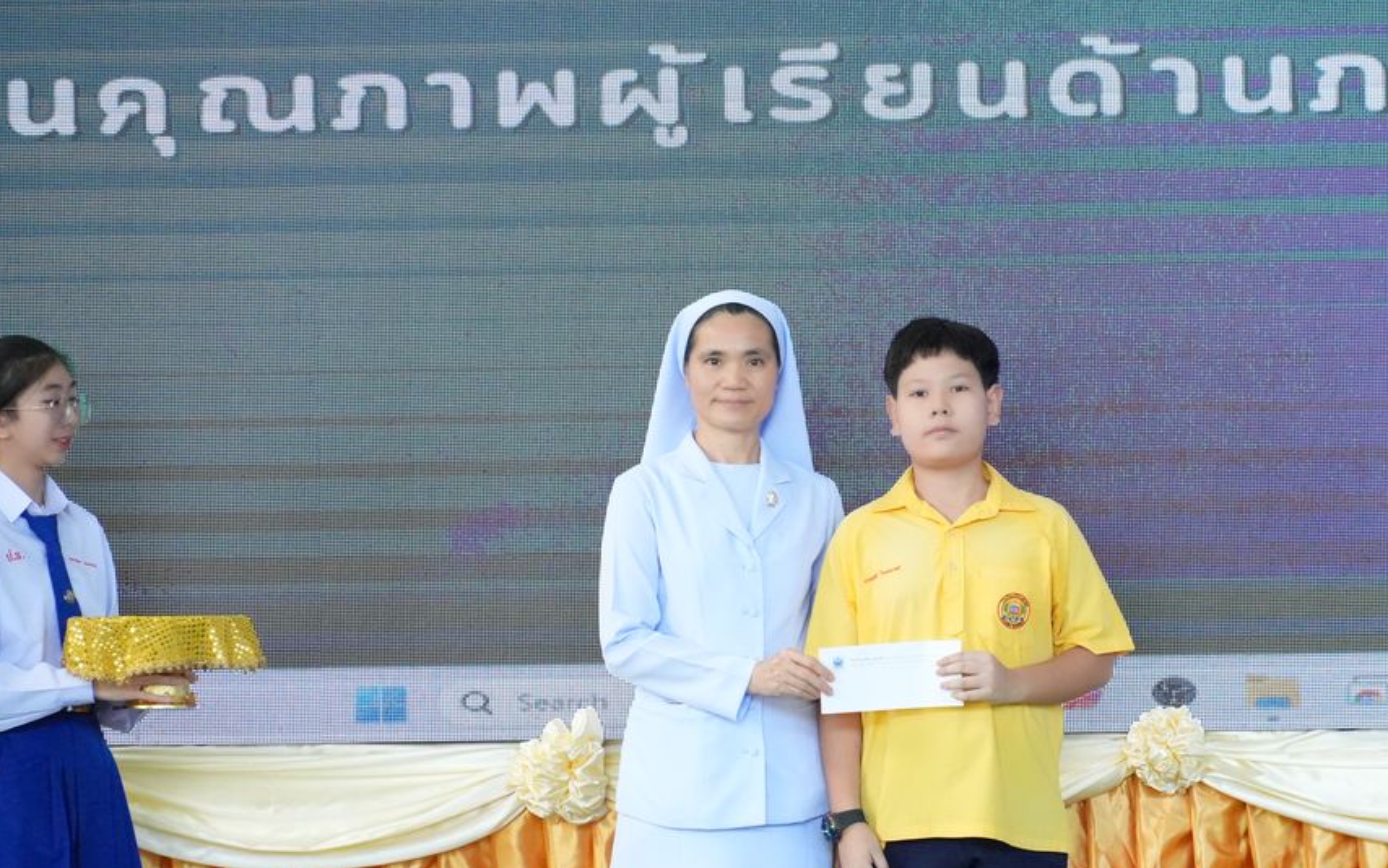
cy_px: 460
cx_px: 870
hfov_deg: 8.5
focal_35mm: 248
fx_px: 9370
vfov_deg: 5.3
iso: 6400
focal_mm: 123
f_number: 5.6
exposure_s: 1/500
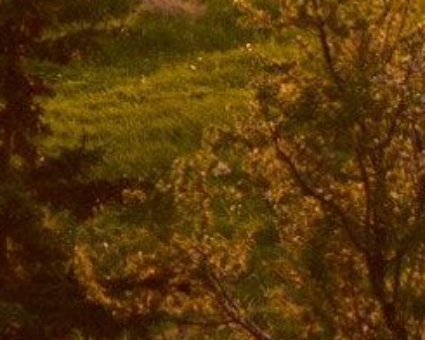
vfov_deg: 3.1
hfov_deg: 3.8
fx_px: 6353
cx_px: -298
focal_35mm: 505
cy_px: -237
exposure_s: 1/250
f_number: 5.6
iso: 160
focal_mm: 55
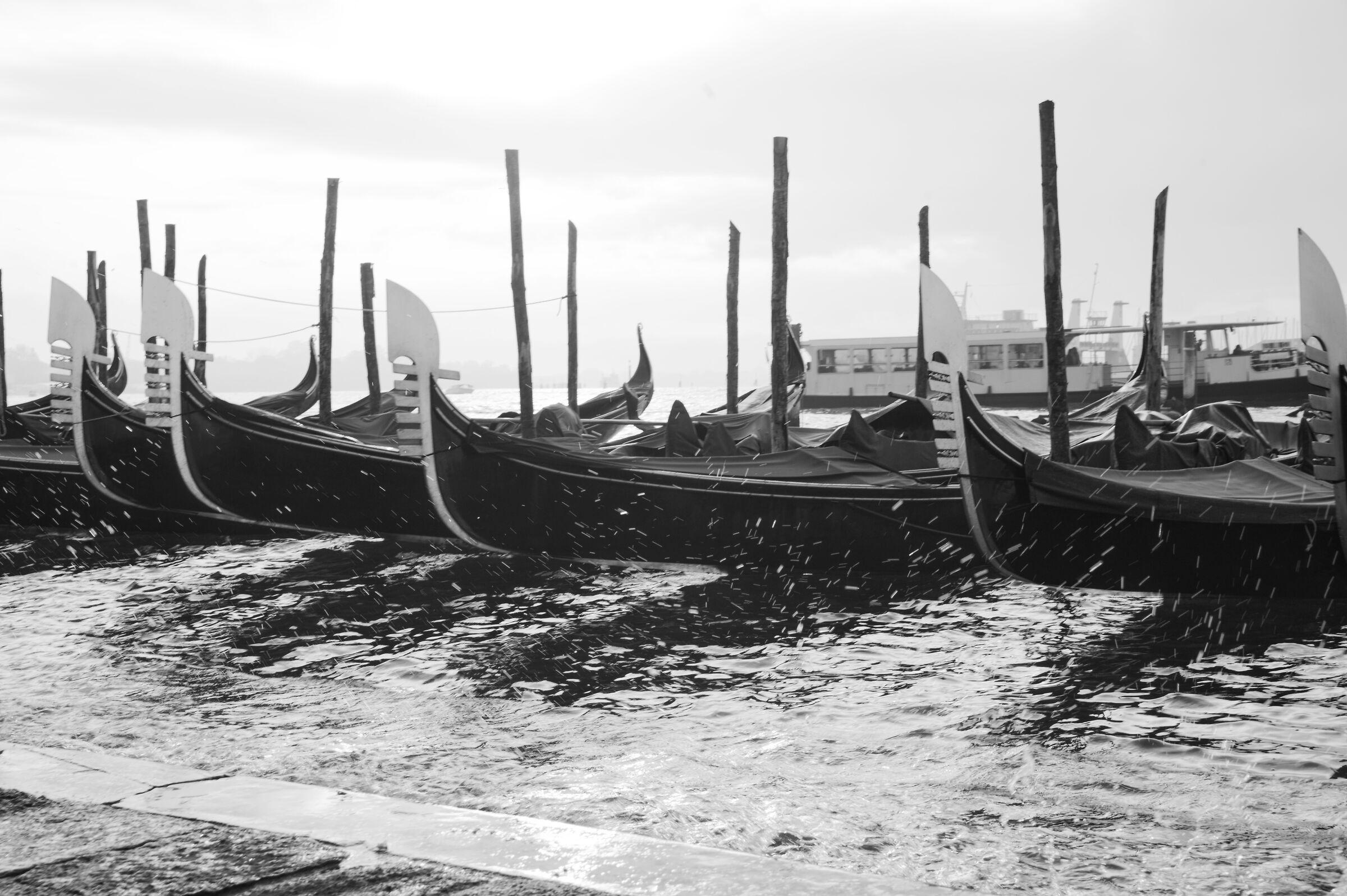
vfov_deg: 24.6
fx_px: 2057
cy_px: 448
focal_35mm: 55
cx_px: 674
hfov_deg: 36.3
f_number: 13
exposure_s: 1/100
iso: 200
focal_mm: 55
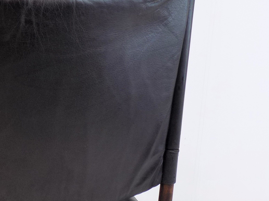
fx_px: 466
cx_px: 53
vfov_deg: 24.1
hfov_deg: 31.4
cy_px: 154
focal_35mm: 60
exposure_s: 1/30
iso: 80
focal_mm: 4
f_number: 3.1
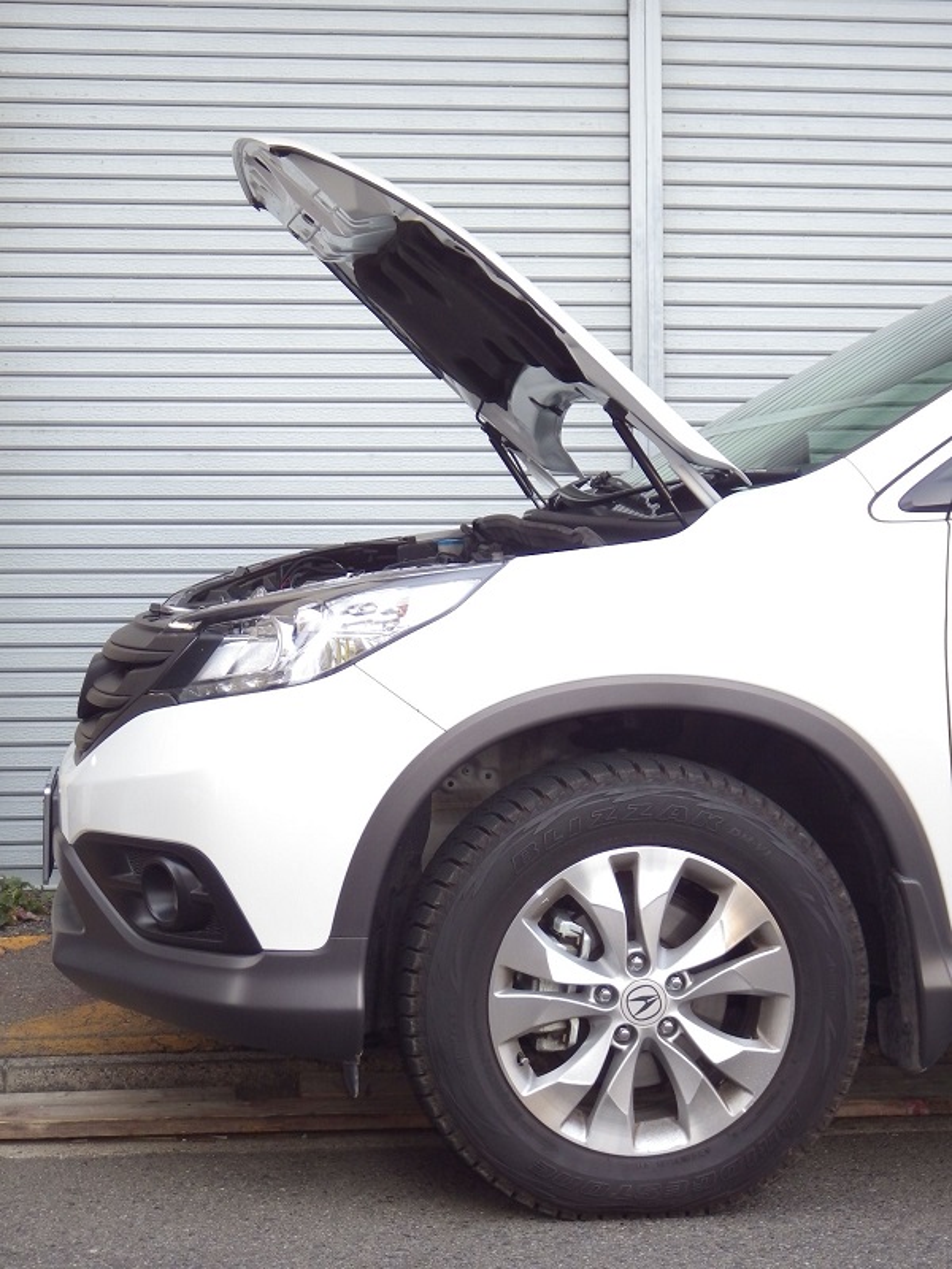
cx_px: 476
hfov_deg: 23.7
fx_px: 2273
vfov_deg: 31.2
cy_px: 634
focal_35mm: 62
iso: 160
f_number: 4.6
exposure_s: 1/60
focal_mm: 11.1
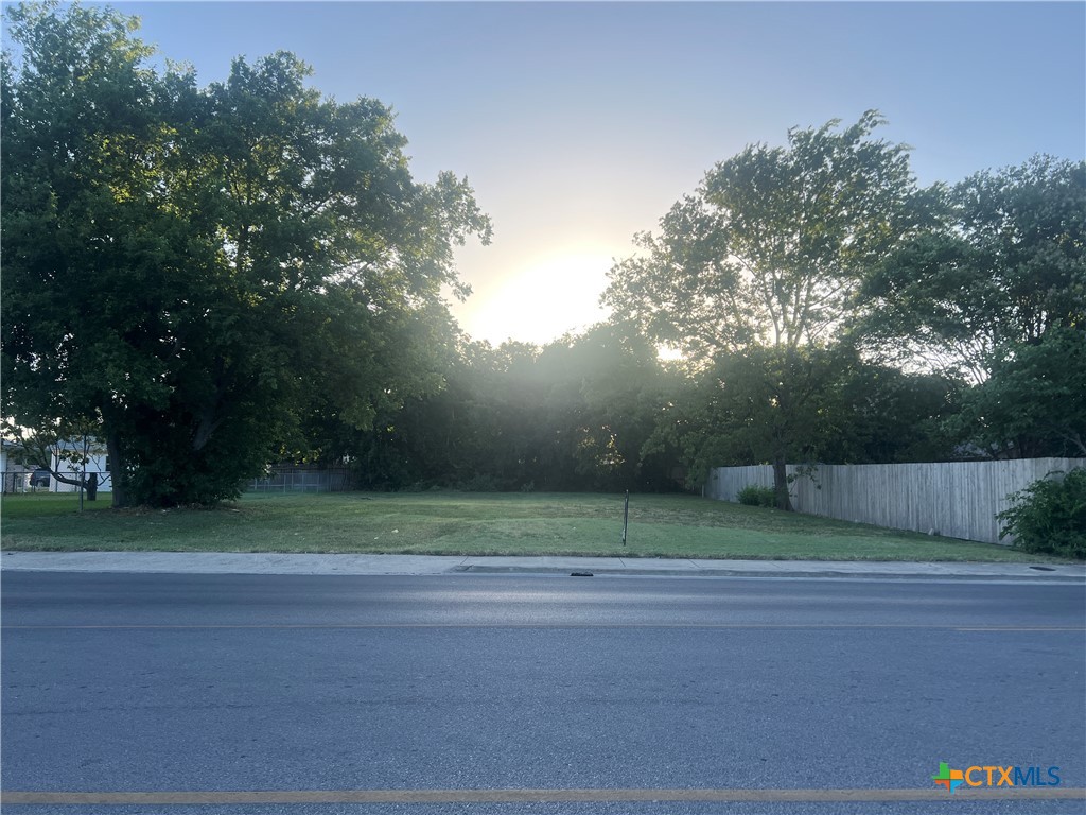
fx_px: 816
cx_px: 543
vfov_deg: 53.1
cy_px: 408
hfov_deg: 67.3
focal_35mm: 26
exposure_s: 1/1449
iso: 50
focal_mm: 5.7
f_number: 1.5
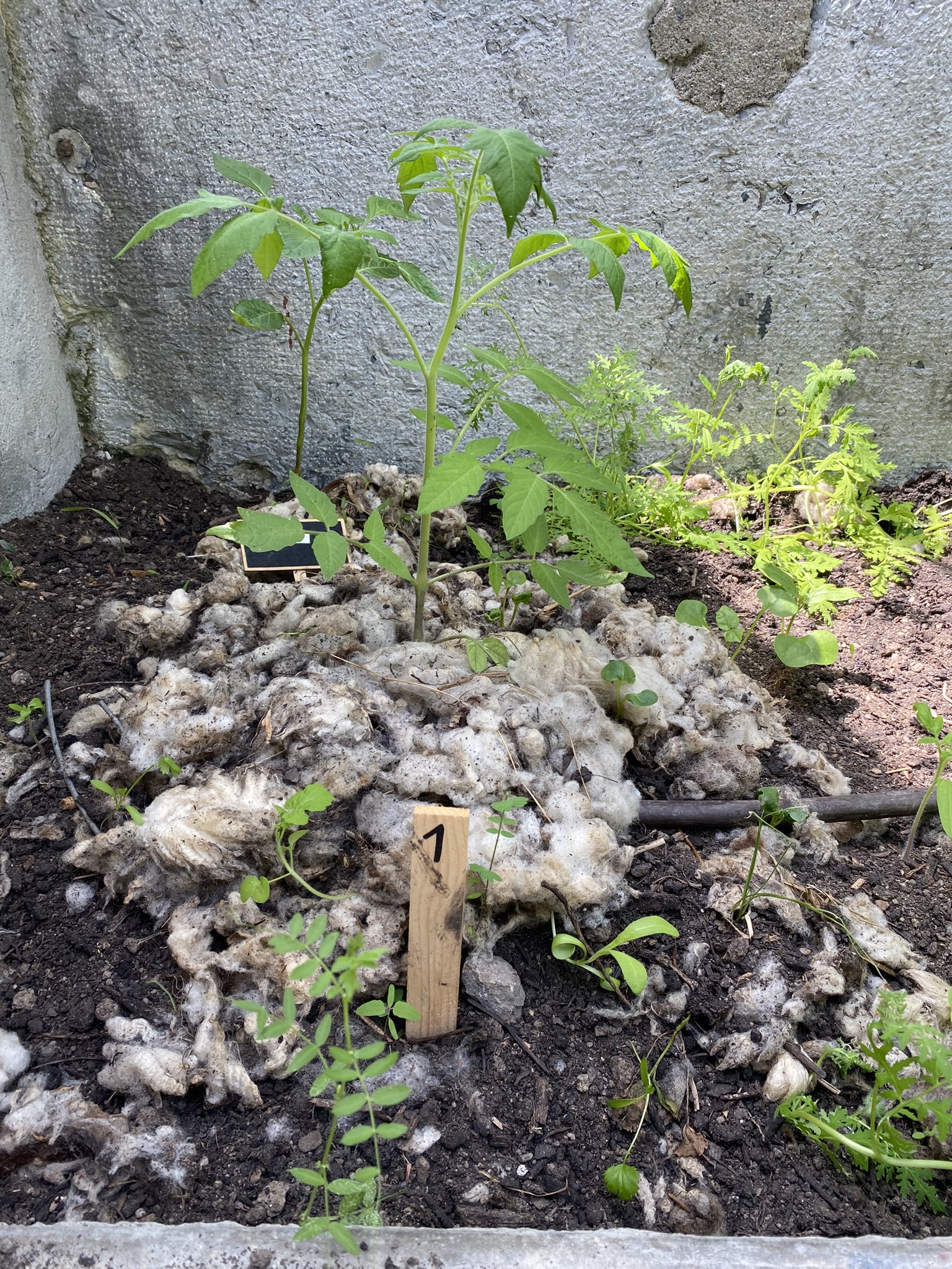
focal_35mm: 26
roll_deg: +1.6
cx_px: 476
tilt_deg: -28.5
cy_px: 634
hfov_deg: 53.1
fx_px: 953
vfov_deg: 67.3
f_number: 1.8
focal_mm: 4.25
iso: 32
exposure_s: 1/156
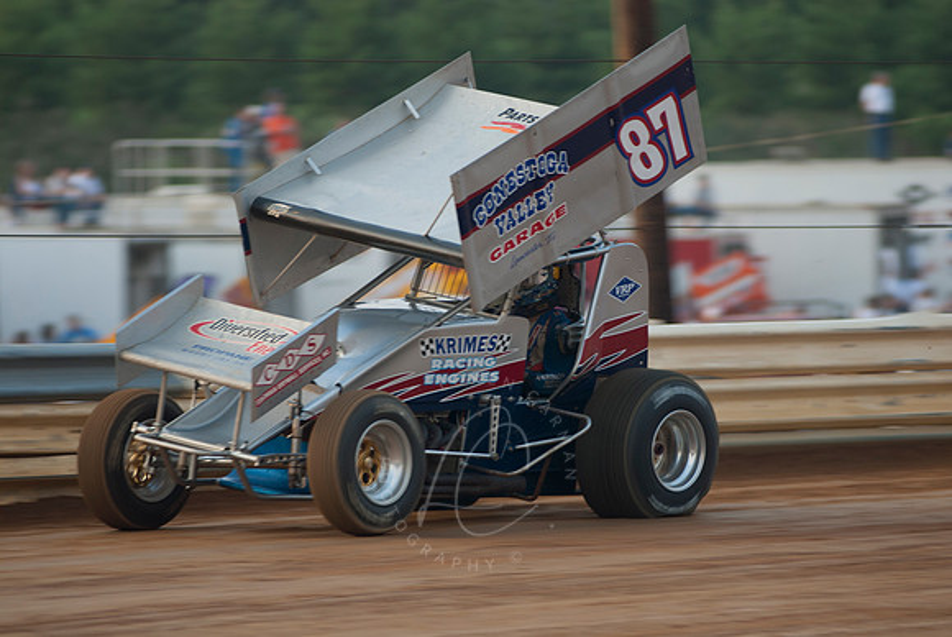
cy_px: 318
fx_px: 7941
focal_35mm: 300
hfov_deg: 6.9
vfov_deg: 4.6
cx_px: 476
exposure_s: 1/400
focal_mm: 200
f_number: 2.8
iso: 100
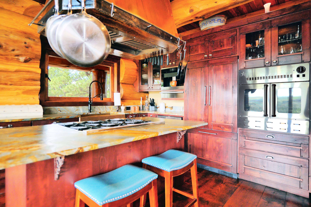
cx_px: 156
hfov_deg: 90.0
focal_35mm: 18
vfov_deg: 67.4
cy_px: 104
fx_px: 155
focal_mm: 9
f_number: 2.2
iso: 800
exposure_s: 1/160
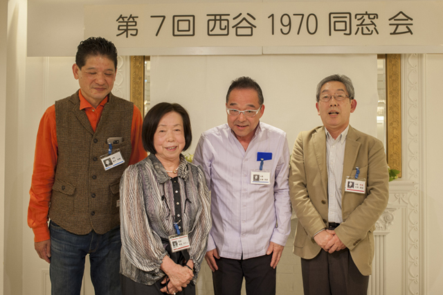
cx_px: 222
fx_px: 430
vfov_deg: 37.8
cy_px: 148
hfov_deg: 54.5
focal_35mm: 35
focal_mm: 35
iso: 640
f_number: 5.6
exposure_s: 1/100
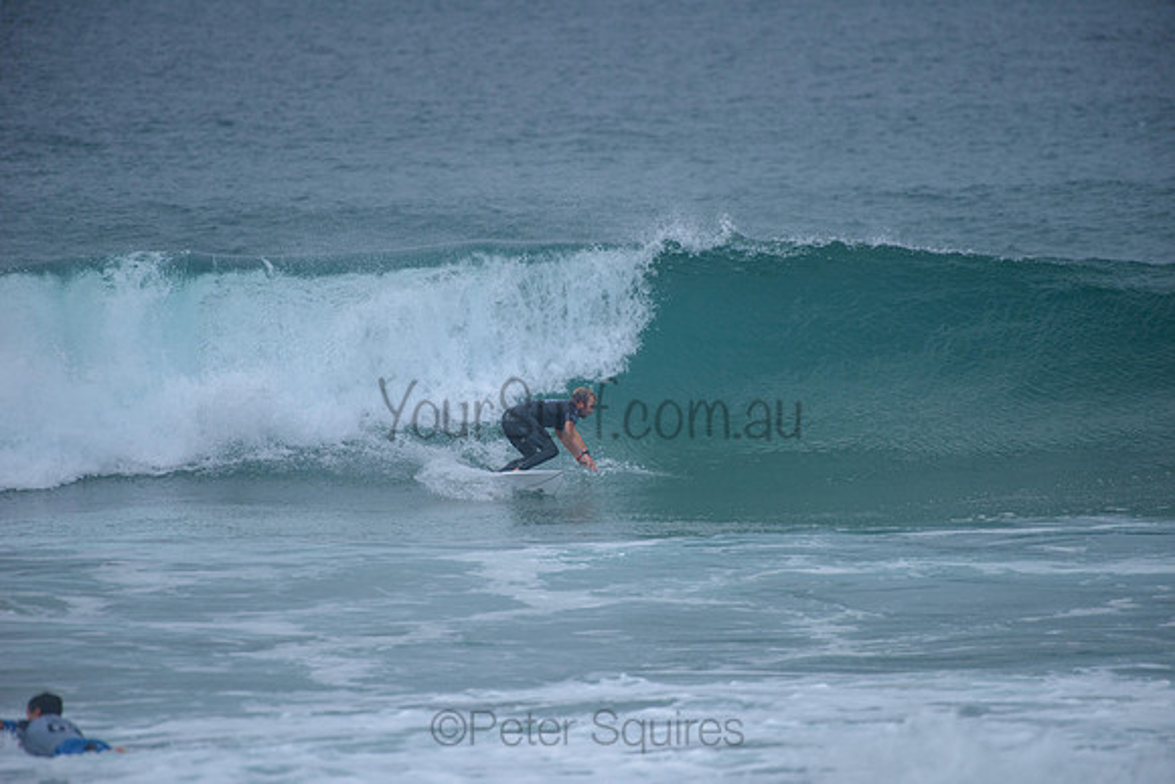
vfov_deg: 2.8
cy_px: 392
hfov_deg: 4.1
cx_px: 588
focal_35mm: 500
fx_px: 16322
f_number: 5.6
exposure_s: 1/2000
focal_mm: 500
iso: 450
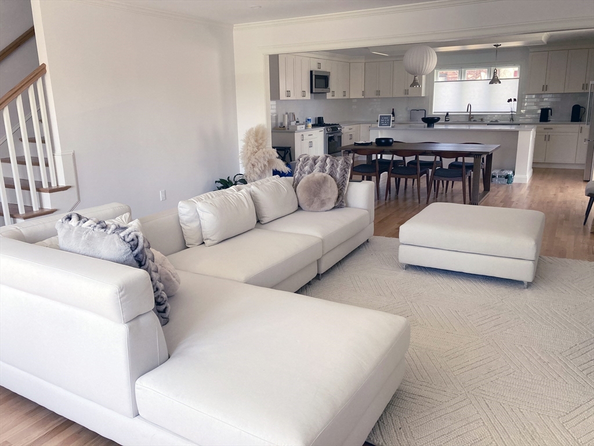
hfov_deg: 63.4
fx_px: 480
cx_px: 297
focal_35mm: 28
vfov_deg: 49.7
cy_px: 223
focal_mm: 3.99
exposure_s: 1/113
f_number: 1.8
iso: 80
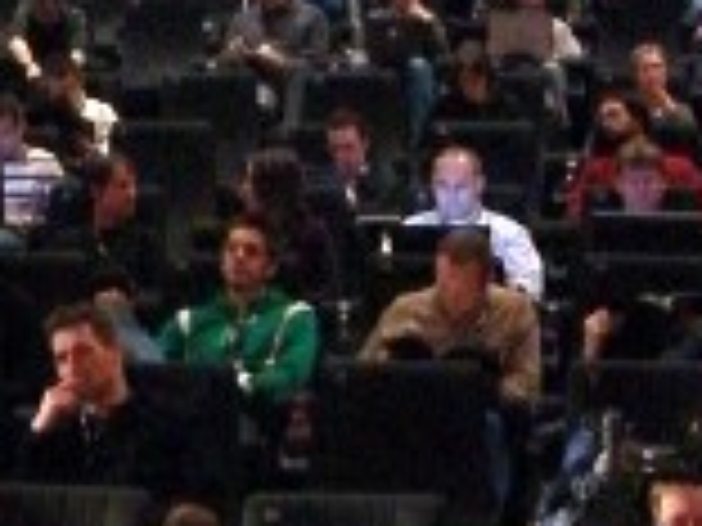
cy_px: 180
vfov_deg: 12.6
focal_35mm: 117
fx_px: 2373
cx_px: 252
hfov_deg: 16.8
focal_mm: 6.2
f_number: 2.7
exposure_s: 1/15
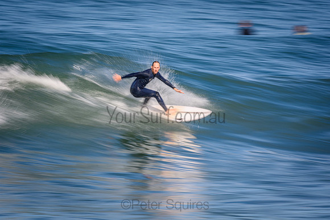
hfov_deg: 2.7
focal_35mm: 750
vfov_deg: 1.8
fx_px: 6876
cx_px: 165
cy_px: 110
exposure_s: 1/20
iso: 100
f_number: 18
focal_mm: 500
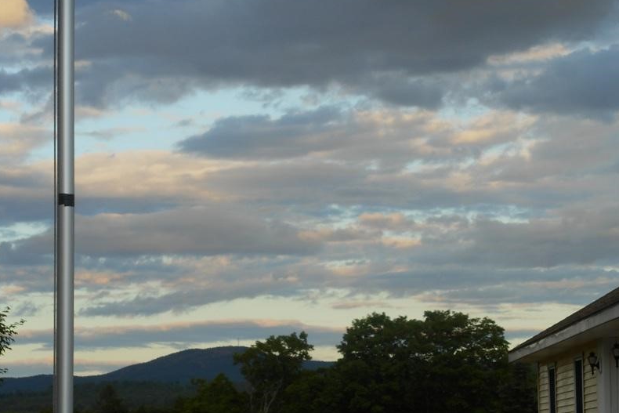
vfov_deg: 11.0
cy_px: 278
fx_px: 2132
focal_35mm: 124
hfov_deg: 16.5
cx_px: 308
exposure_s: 1/125
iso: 80
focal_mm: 16.4
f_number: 4.9
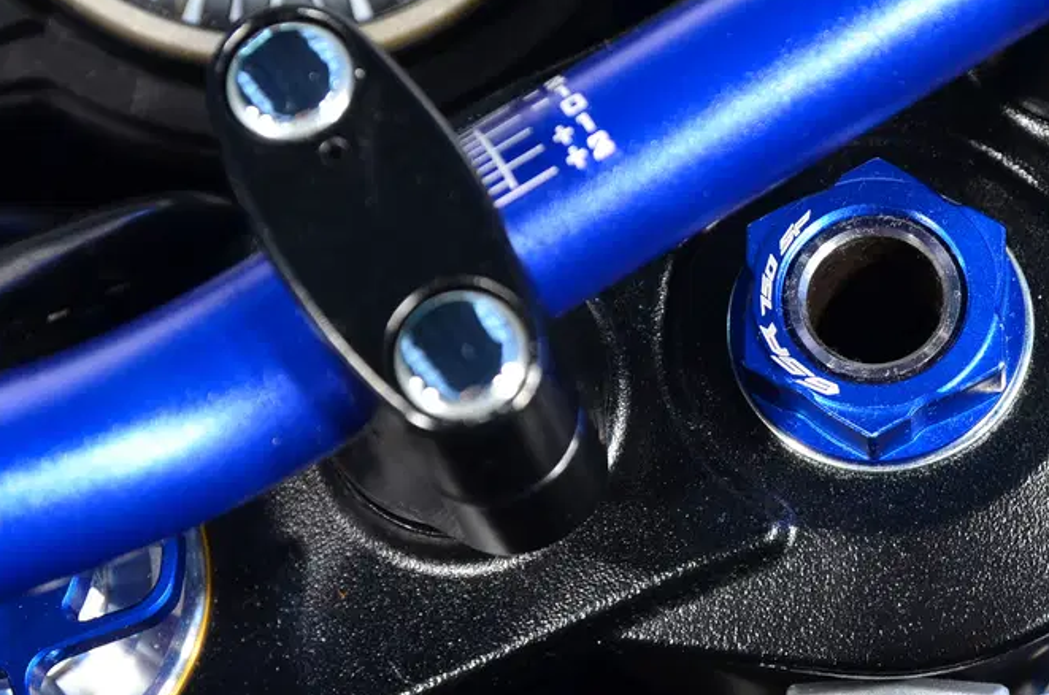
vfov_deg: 12.5
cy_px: 339
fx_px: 3170
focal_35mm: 109
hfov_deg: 18.6
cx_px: 816
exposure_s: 1/60
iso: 400
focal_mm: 40
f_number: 4
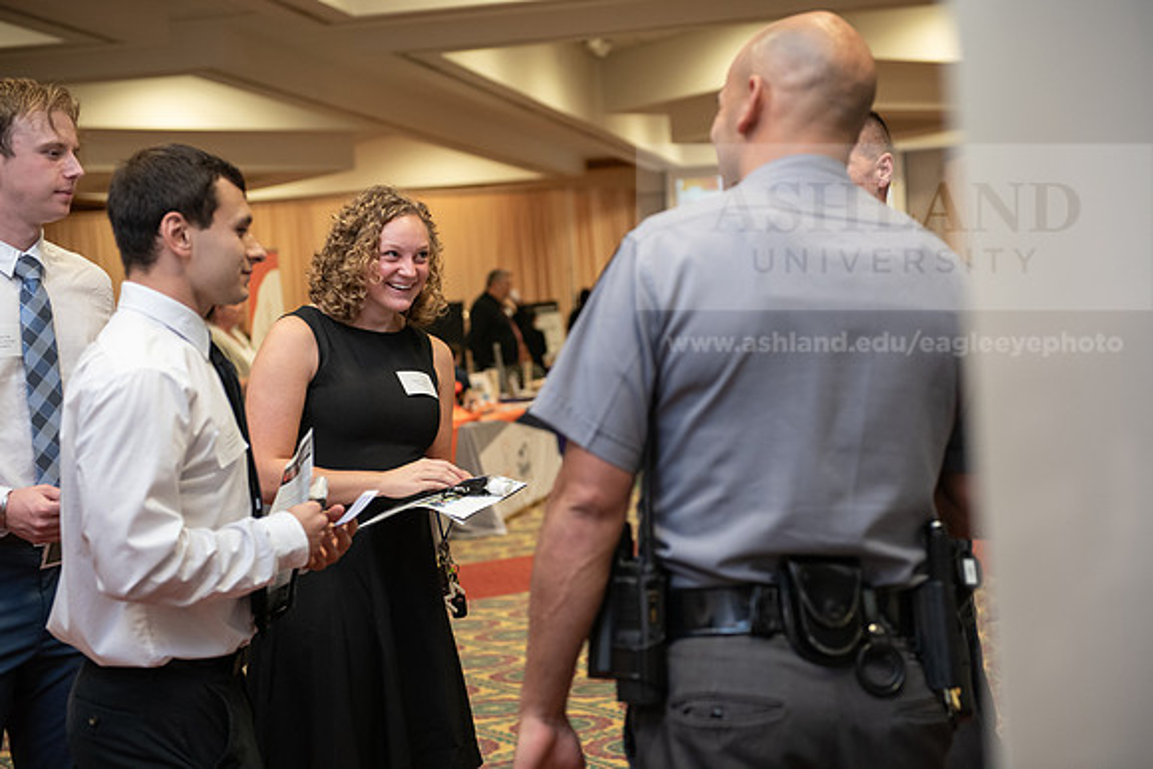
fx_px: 1922
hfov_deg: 33.4
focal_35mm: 60
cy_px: 384
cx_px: 576
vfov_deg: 22.6
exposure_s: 1/160
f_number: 3.2
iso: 1250
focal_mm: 60
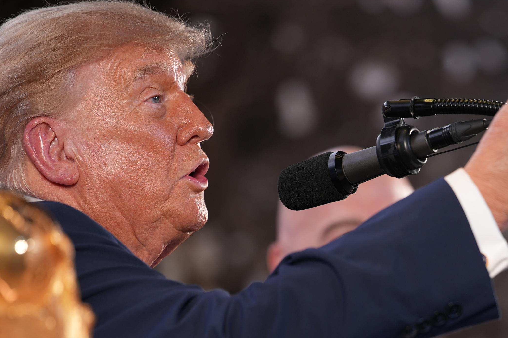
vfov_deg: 3.8
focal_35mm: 362
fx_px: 5107
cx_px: 419
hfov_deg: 5.7
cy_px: 338
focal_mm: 150
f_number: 2
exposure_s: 1/100
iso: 200
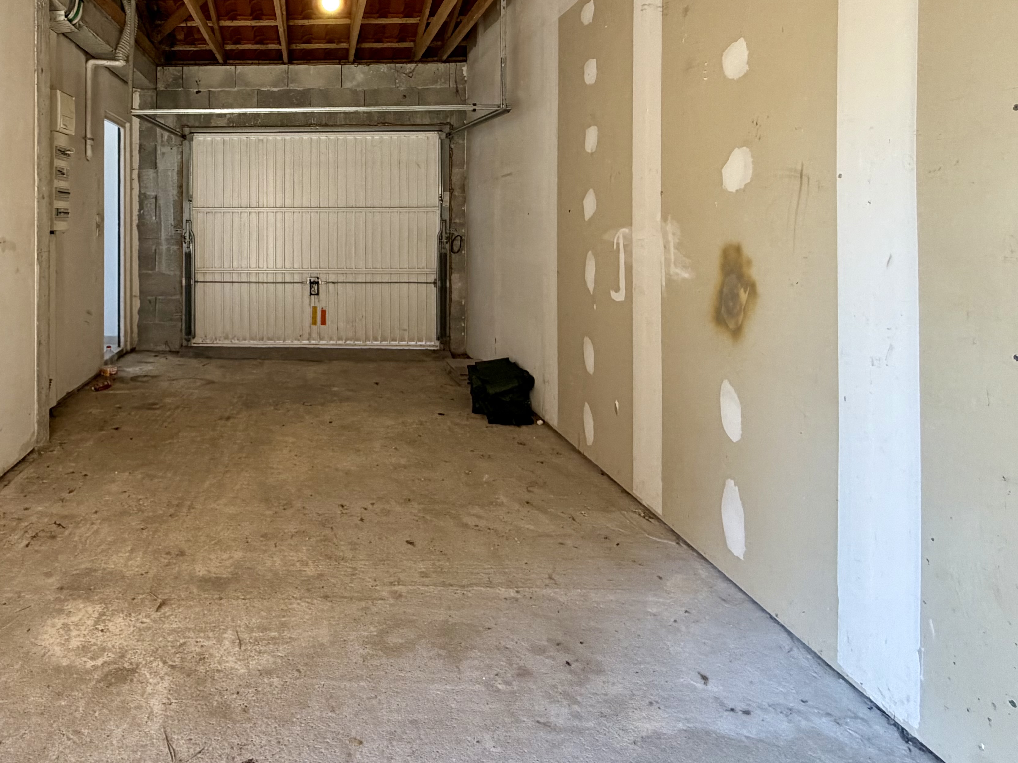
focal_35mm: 24
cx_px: 272
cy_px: 227
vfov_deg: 55.1
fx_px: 706
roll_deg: +0.0
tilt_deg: -0.5
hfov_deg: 67.6
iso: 320
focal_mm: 2.22
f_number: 2.2
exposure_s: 1/121
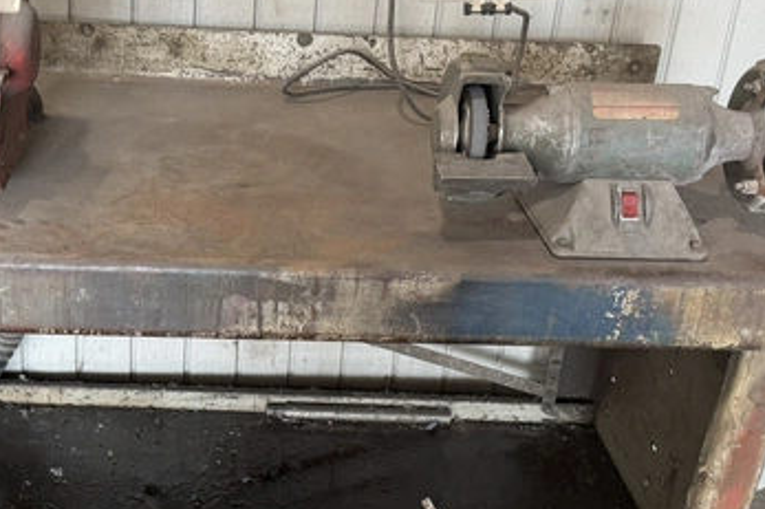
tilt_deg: -26.1
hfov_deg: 36.4
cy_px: 274
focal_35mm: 54
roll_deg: -2.7
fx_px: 1147
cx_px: 238
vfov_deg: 25.0
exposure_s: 1/60
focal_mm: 6.76
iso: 160
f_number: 1.78
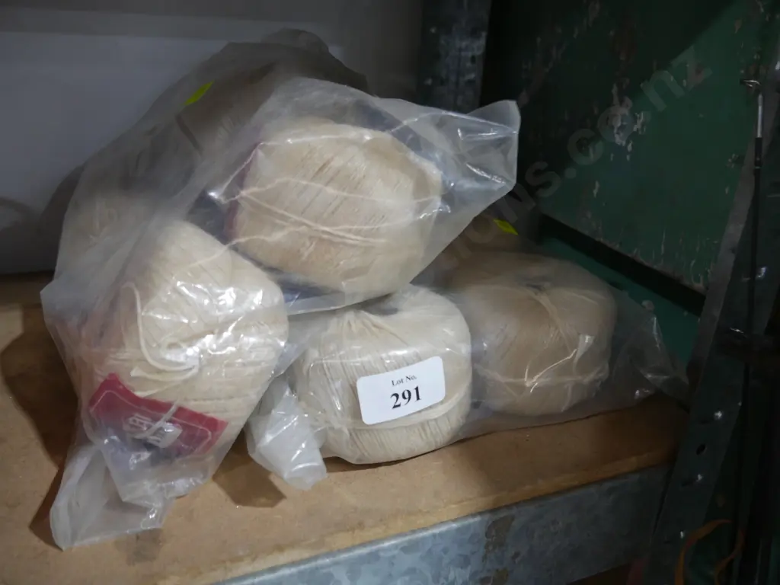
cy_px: 292
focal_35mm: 30
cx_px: 390
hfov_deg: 60.0
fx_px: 676
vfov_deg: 46.8
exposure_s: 1/60
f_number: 3.6
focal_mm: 15
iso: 800
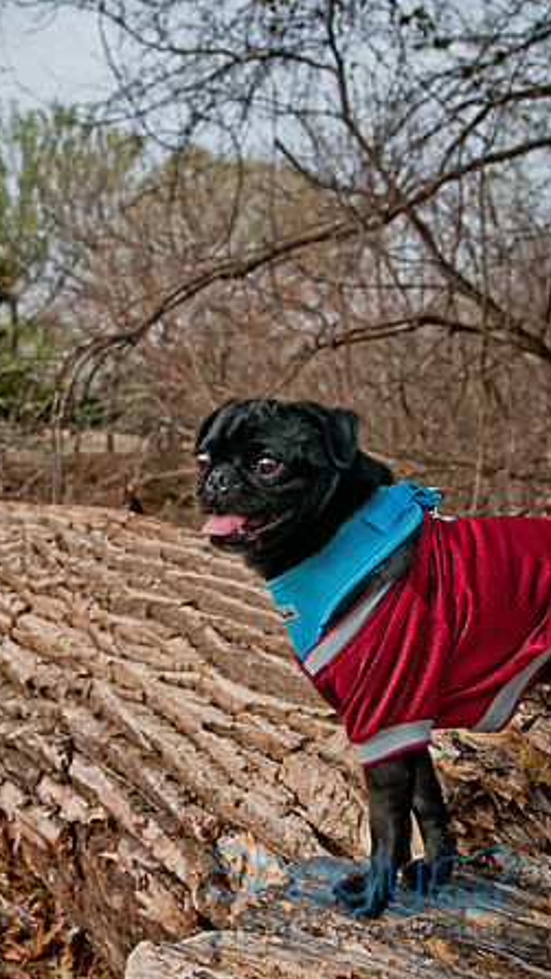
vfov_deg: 52.8
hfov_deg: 31.1
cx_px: 225
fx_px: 987
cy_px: 490
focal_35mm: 38
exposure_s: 1/640
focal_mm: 24
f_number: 5
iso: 200
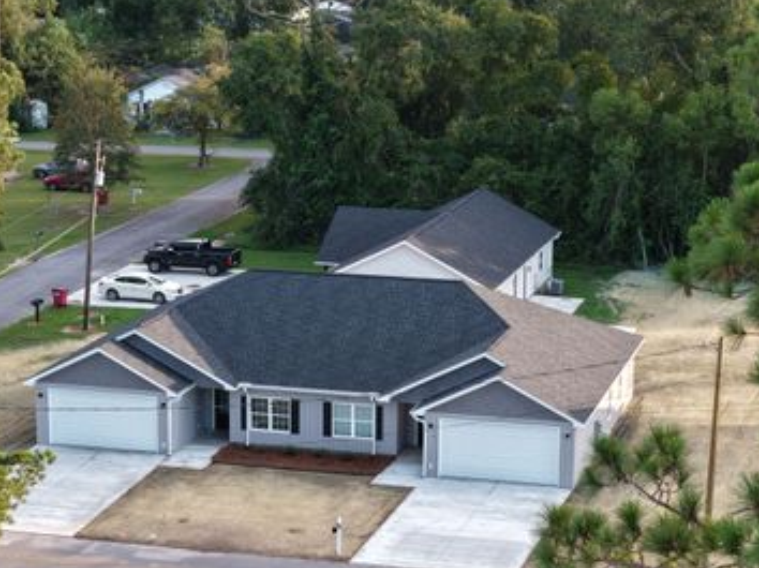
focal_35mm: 99
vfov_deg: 14.9
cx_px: 322
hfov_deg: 19.8
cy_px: 393
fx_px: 2169
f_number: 2.8
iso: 125
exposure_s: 1/60
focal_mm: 19.35
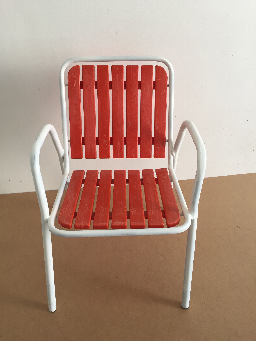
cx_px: 128
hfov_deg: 48.2
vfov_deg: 61.7
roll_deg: +0.2
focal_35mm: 29
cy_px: 170
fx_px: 286
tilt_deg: -32.2
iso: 40
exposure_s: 1/33
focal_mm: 4.15
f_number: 2.2
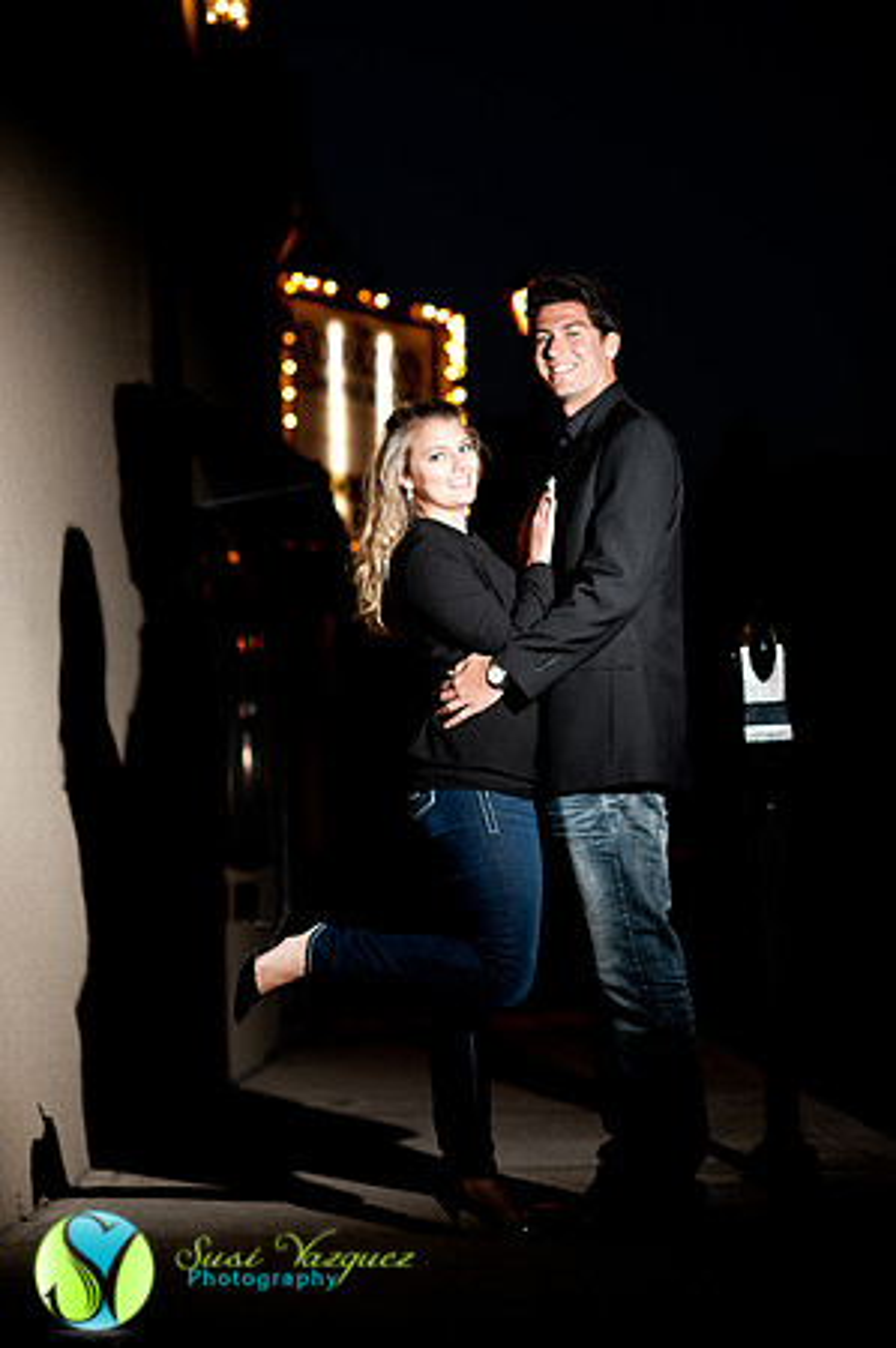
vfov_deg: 23.9
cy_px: 674
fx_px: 3180
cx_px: 448
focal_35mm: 85
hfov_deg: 16.0
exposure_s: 1/125
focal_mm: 85
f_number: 2.5
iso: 250
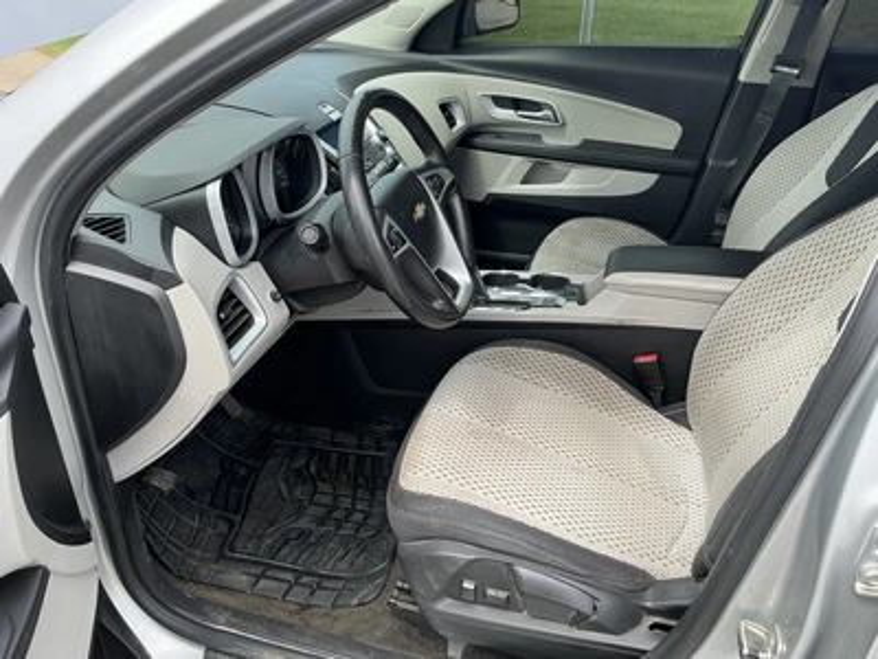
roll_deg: -1.0
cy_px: 330
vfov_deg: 49.7
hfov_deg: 63.4
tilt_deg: -29.5
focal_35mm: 28
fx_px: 710
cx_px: 439
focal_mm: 3
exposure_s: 1/346
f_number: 1.8
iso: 25
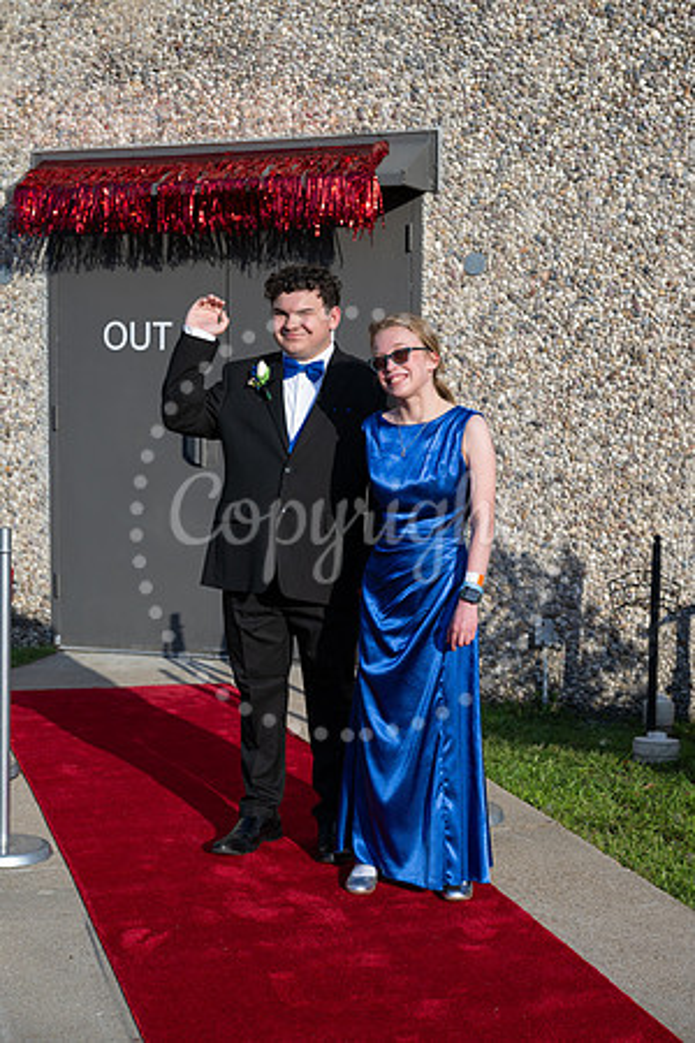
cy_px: 522
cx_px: 348
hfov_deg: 23.0
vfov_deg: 33.9
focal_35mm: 59
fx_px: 1708
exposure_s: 1/1600
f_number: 5
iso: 320
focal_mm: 59
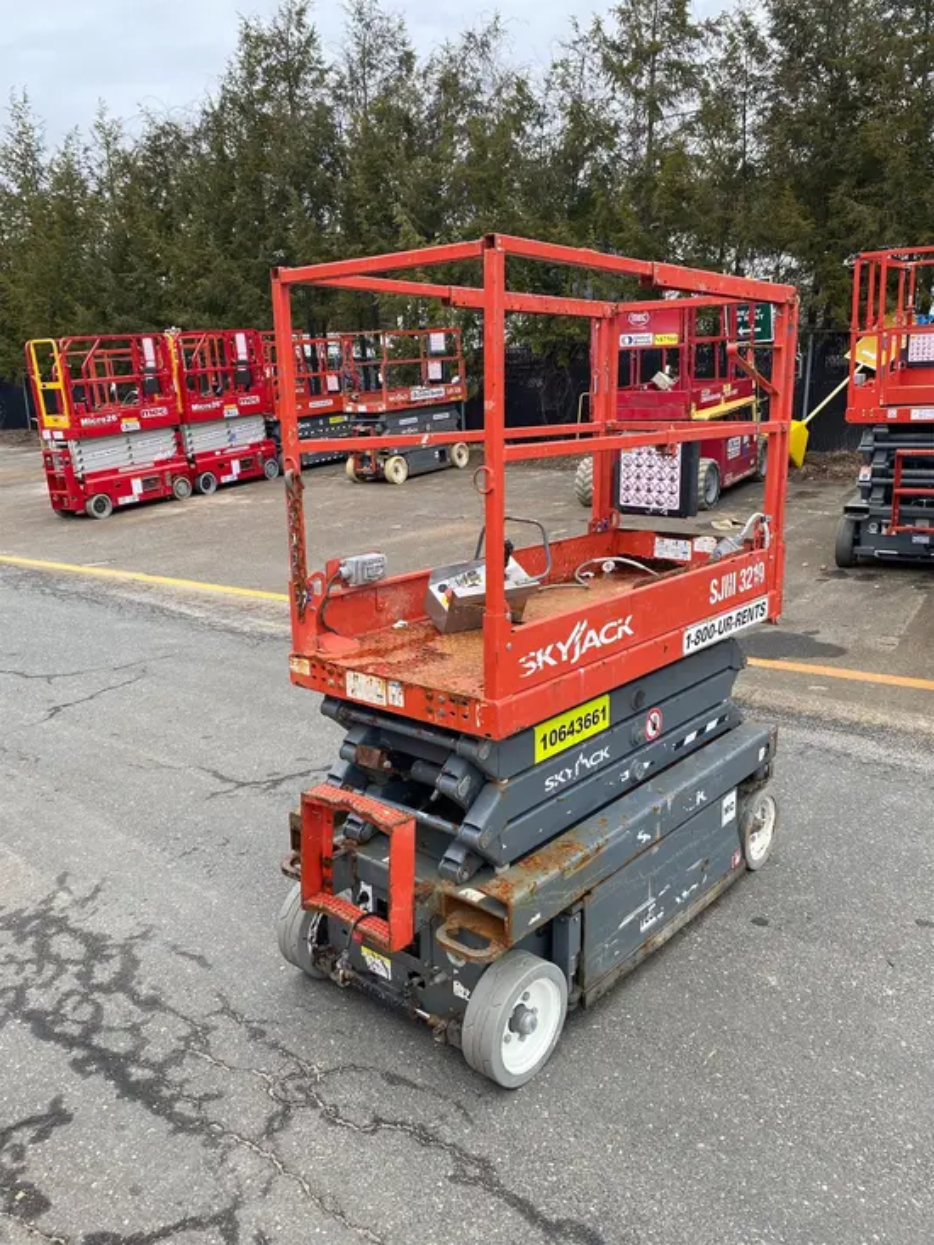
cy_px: 622
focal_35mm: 26
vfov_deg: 67.3
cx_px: 467
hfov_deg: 53.1
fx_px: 935
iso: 32
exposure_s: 1/265
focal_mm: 4.25
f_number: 1.8
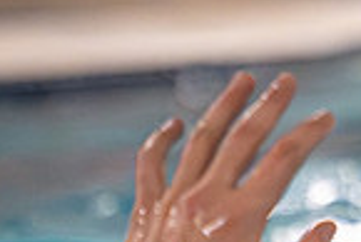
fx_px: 21912
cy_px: -73
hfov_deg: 0.9
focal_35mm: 2183
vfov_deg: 0.6
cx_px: 637
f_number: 4
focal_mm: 280
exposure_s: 1/1000
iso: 14400
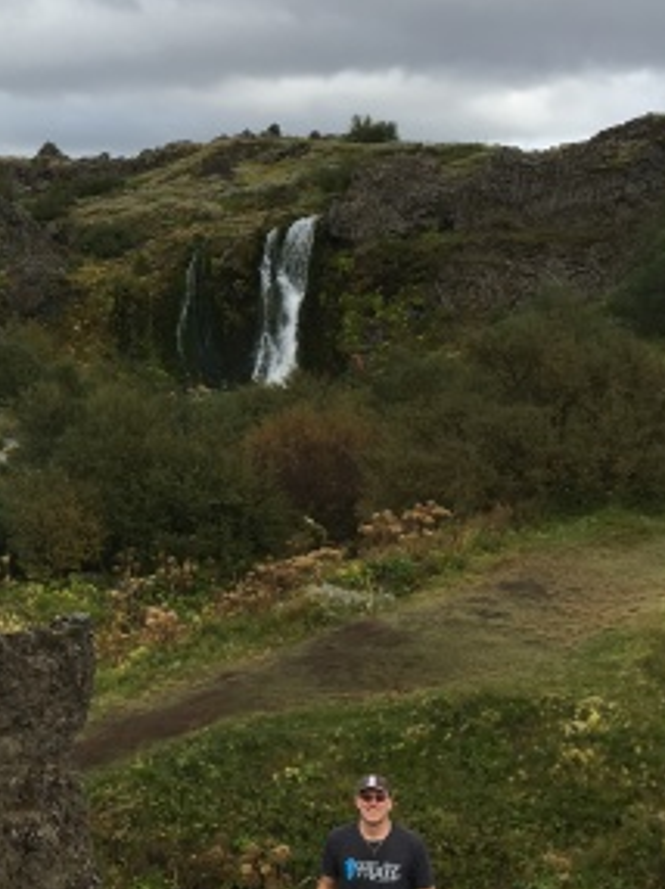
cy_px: 491
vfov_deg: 29.8
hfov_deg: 21.6
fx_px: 1667
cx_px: -34
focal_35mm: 65
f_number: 2.2
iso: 25
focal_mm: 4.15
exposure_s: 1/864
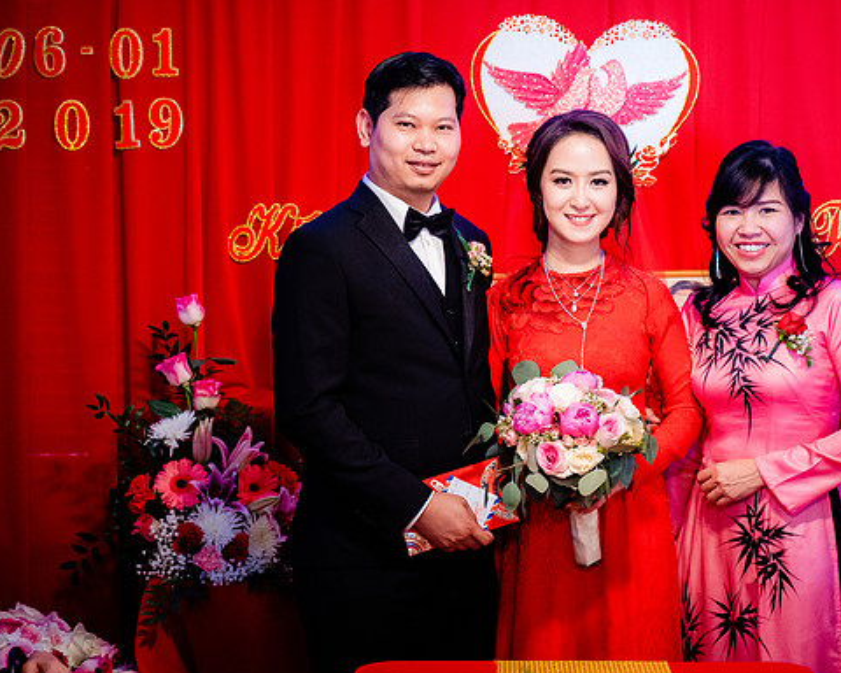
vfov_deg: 15.5
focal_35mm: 99
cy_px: 302
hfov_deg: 19.3
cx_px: 506
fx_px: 2464
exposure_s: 1/160
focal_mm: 75
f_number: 2.8
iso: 3200
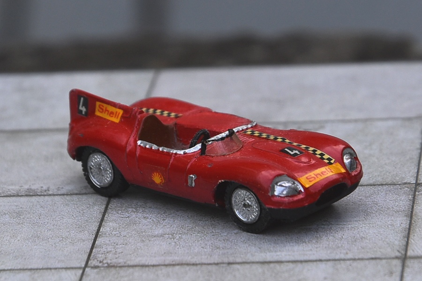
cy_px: 140
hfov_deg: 13.0
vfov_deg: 8.7
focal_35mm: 158
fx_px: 1846
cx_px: 211
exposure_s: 1/250
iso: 280
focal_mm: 105
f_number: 8
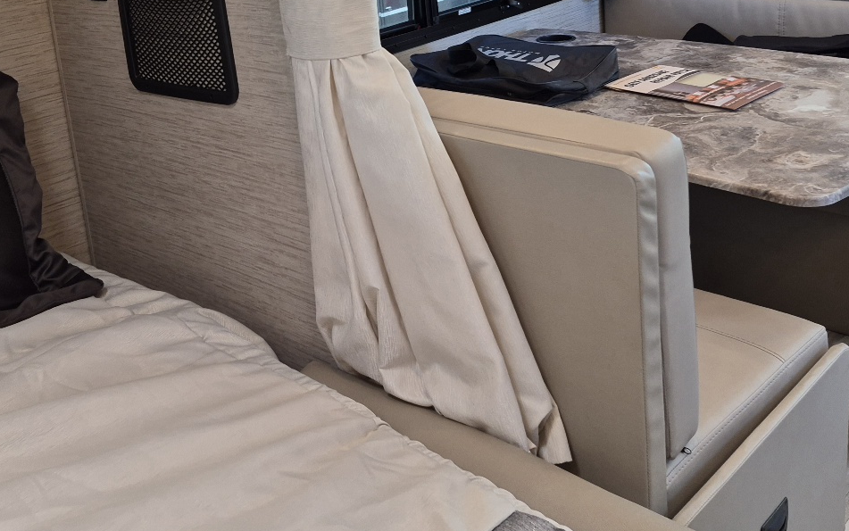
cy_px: 37
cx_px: 365
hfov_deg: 48.1
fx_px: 949
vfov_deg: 29.7
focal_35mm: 41
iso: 100
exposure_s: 1/182
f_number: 1.8
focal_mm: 5.4
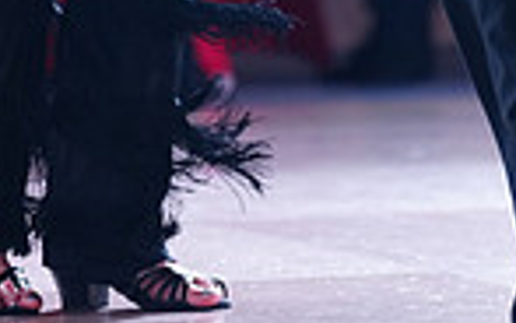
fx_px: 7512
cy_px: -635
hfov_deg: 3.9
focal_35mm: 534
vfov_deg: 2.4
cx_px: 342
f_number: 2.8
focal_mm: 133
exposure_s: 1/500
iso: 2000
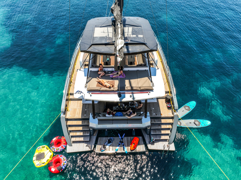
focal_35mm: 24
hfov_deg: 71.6
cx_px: 120
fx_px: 167
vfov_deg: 56.8
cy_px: 90
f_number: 4.5
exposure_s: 1/100
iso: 100
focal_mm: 12.29
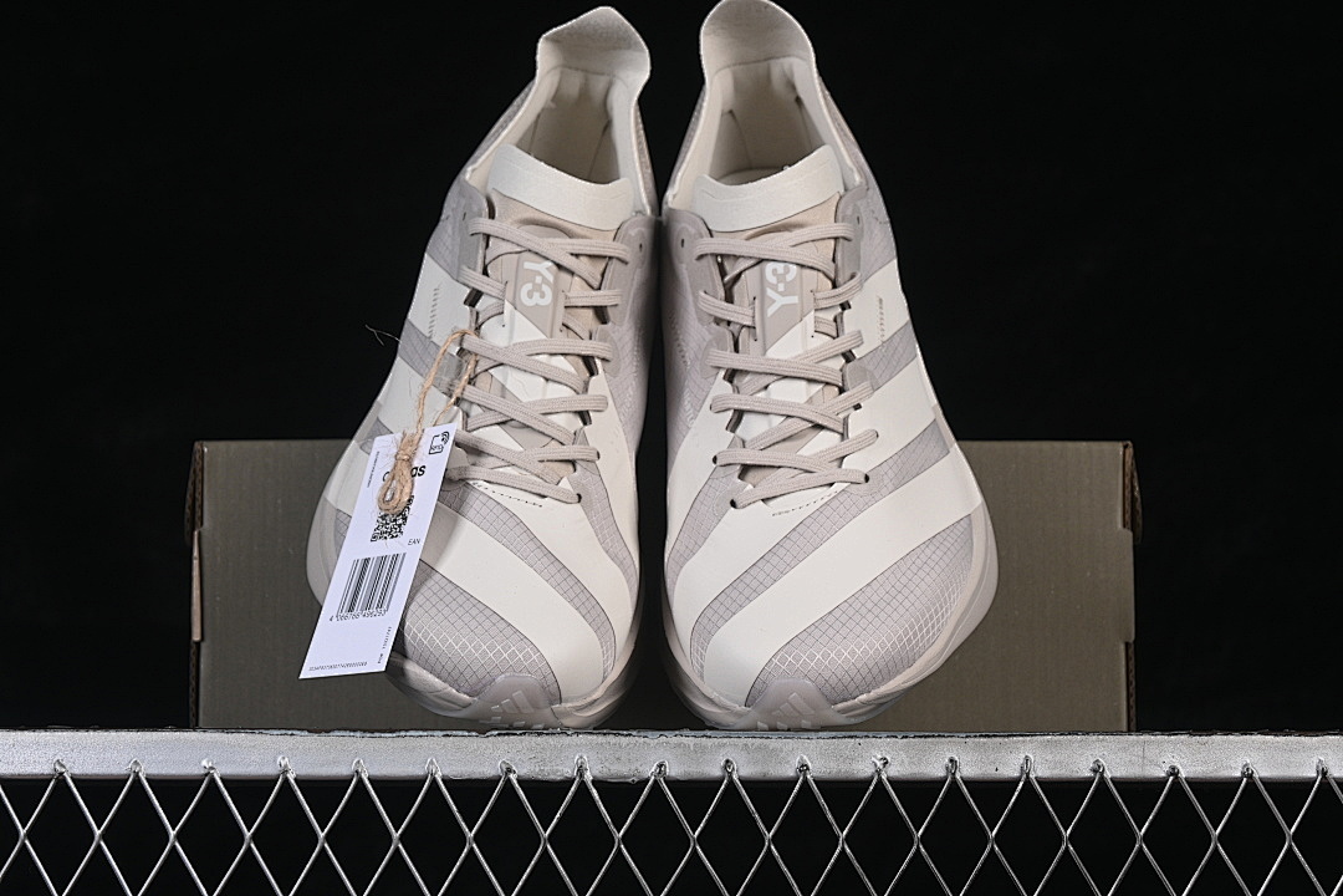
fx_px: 2798
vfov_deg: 18.2
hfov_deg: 27.0
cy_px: 448
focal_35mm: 75
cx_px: 672
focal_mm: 50
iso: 160
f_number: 8
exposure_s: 1/80
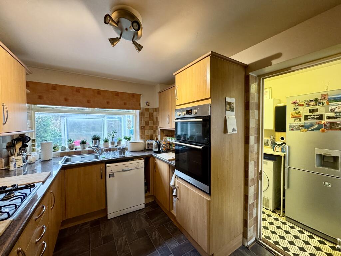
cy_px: 128
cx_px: 170
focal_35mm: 14
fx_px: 138
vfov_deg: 85.7
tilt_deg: -1.5
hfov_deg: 102.1
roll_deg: +0.4
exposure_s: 1/50
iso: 400
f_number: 2.2
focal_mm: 2.22
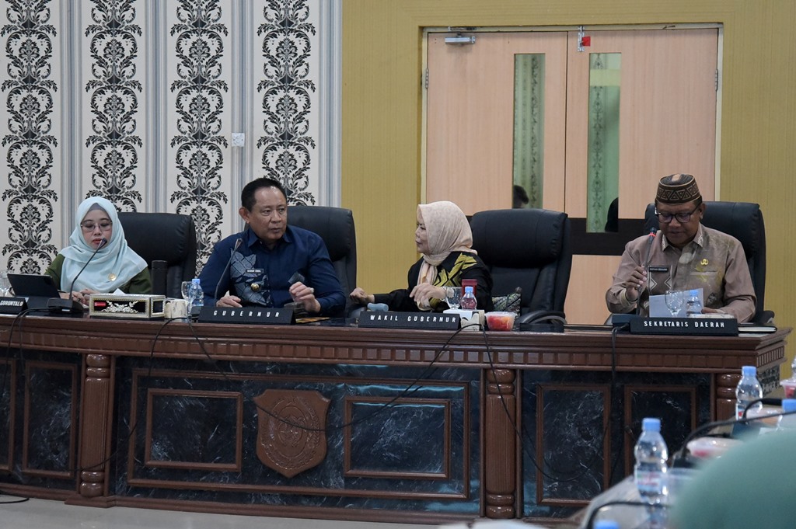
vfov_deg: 18.2
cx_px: 398
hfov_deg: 27.0
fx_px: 1657
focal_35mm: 75
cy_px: 264
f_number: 4.5
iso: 6400
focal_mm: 75
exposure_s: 1/125
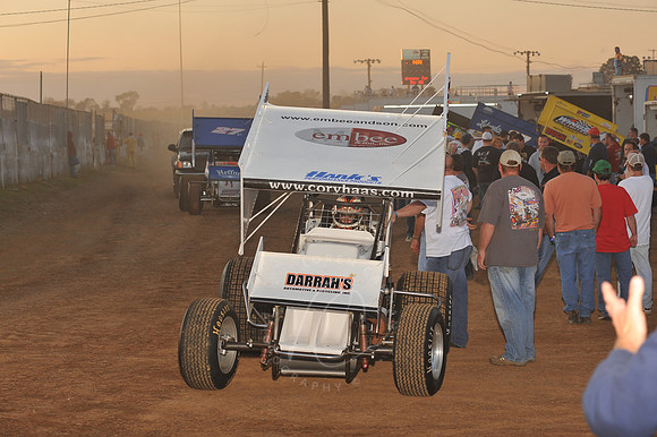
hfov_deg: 22.2
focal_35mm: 92
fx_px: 1678
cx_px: 328
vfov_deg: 14.8
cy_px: 218
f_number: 7.1
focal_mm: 92
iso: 640
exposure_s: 1/320
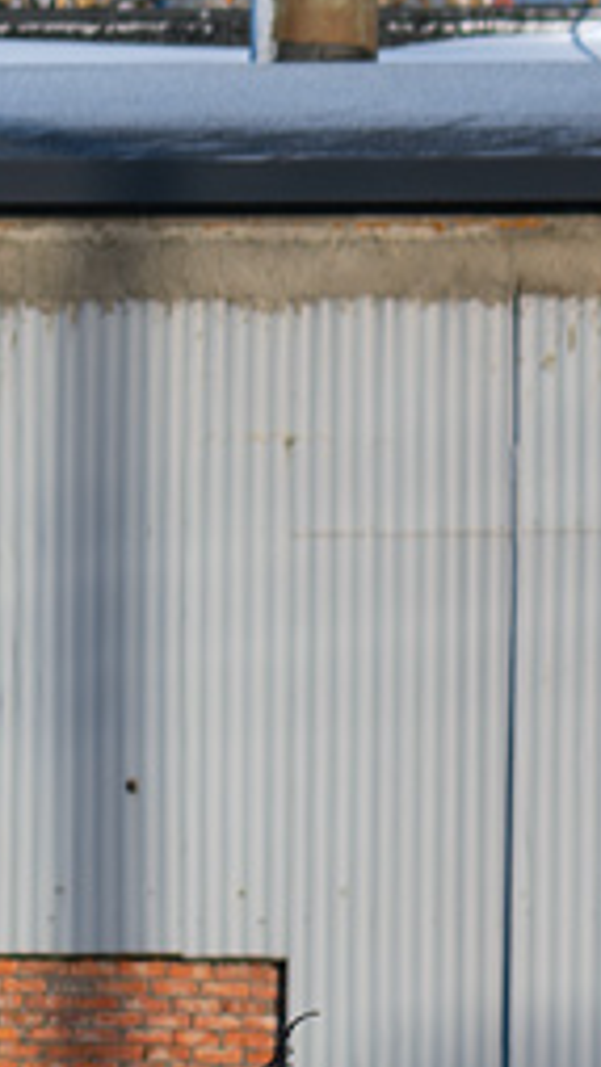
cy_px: 323
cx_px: 2345
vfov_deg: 2.9
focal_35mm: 743
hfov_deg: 1.6
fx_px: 21036
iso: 200
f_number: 7.1
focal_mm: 150
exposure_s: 1/1250
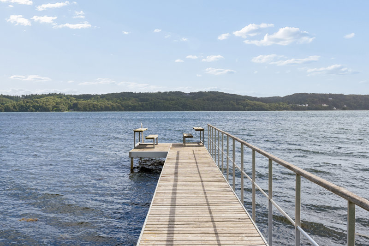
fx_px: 359
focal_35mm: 35
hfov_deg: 54.4
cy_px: 123
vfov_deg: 37.8
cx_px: 184
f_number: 8
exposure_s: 1/500
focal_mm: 35
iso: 200
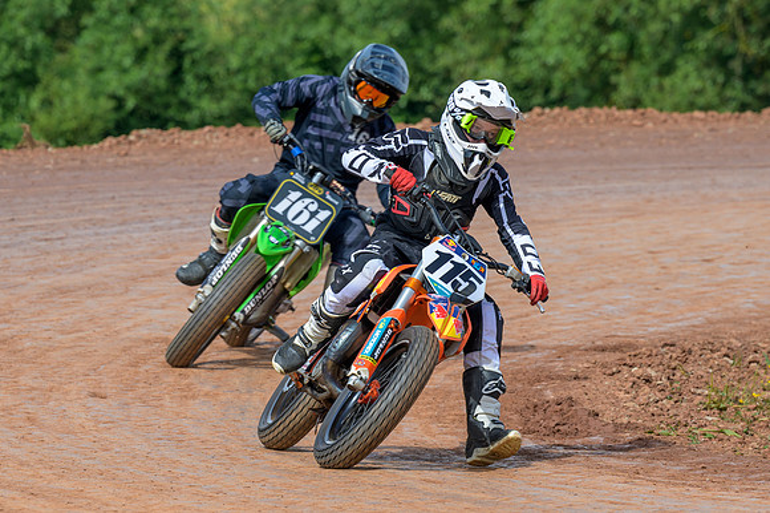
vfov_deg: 4.3
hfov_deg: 6.5
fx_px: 6814
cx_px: 450
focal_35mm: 319
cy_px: 298
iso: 90
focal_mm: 165
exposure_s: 1/400
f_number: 5
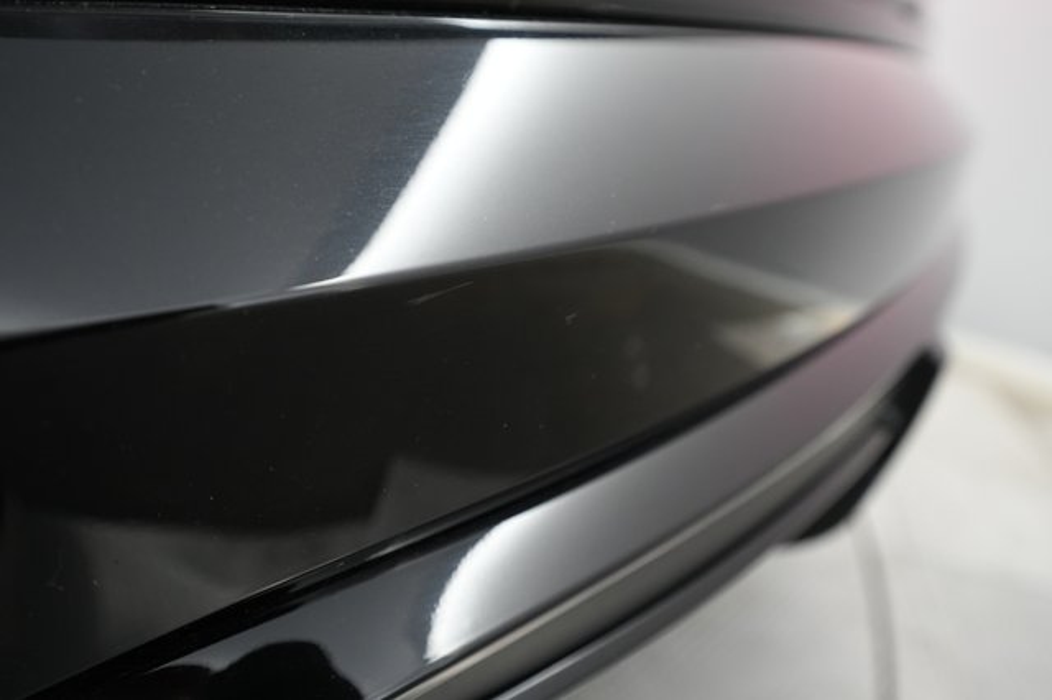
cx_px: 526
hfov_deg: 65.5
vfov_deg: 46.4
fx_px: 818
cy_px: 350
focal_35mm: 28
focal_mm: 28
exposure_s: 1/100
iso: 3200
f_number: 4.5
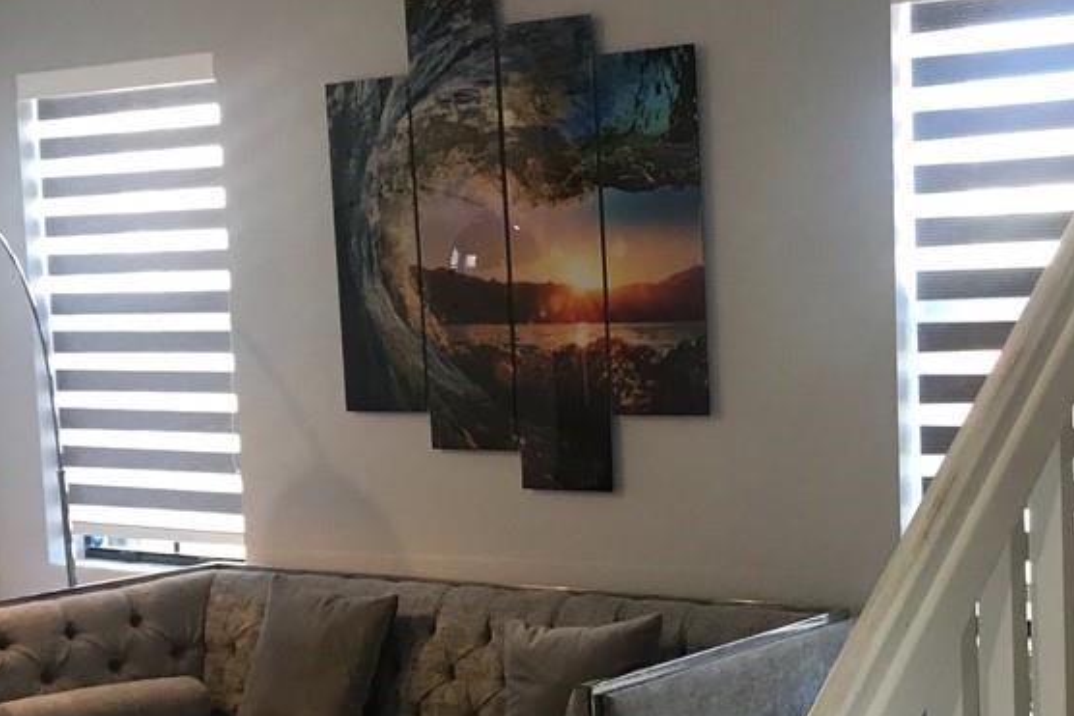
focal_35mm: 67
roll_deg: +1.4
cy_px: 488
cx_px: 767
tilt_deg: -4.7
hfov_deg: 29.7
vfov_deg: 20.2
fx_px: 1999
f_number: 1.8
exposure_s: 1/15
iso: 40
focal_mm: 3.99
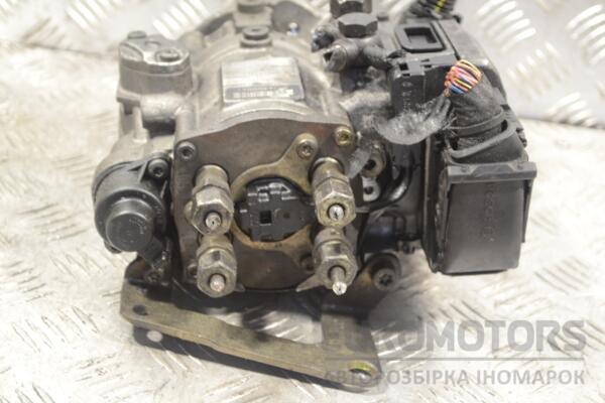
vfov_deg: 19.7
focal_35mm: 69
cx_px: 302
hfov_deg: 29.2
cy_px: 202
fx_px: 1159
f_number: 5.3
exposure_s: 1/30
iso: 900
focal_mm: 46
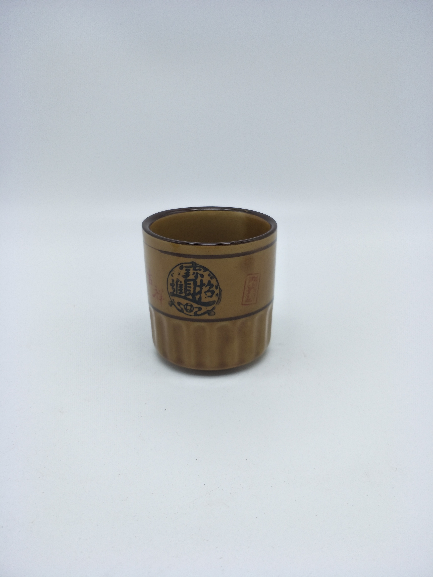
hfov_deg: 56.8
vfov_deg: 71.6
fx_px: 400
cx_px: 216
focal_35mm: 24
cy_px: 288
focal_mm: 4.1
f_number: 1.7
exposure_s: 1/146
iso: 33
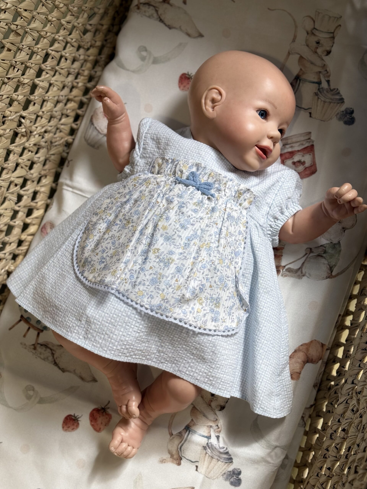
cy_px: 244
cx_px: 184
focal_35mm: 48
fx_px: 679
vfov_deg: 39.7
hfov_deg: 30.3
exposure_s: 1/357
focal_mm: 6.76
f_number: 1.78
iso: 80
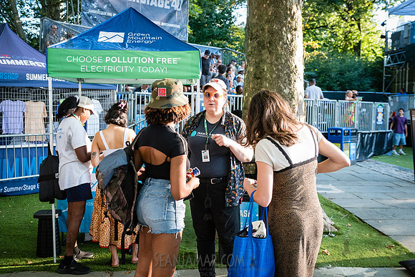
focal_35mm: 40
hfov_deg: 48.6
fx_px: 459
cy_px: 130
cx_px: 213
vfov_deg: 33.5
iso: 2000
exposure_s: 1/1000
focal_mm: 32
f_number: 3.5
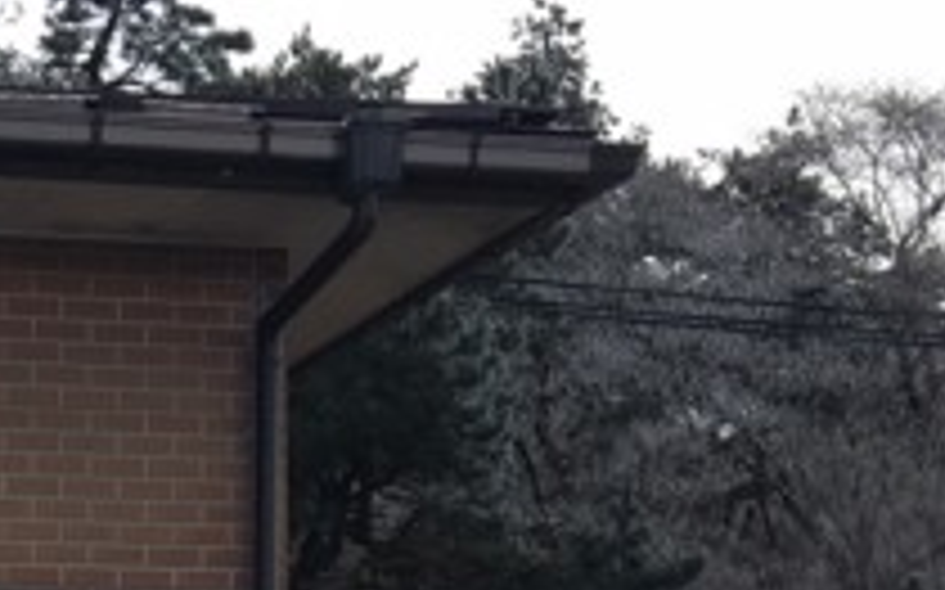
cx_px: -374
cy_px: 1203
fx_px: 3012
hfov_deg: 16.6
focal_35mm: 117
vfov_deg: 10.3
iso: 25
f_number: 2.2
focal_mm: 4.15
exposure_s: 1/615
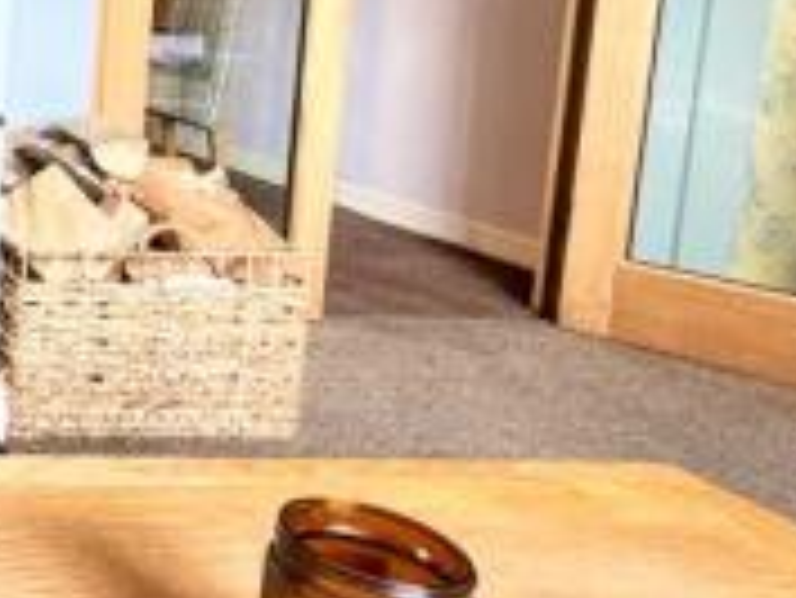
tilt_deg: -6.2
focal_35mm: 46
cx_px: -380
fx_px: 1058
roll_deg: -0.7
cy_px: 74
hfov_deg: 28.3
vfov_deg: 30.3
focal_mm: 2.22
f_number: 2.2
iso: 320
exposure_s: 1/119
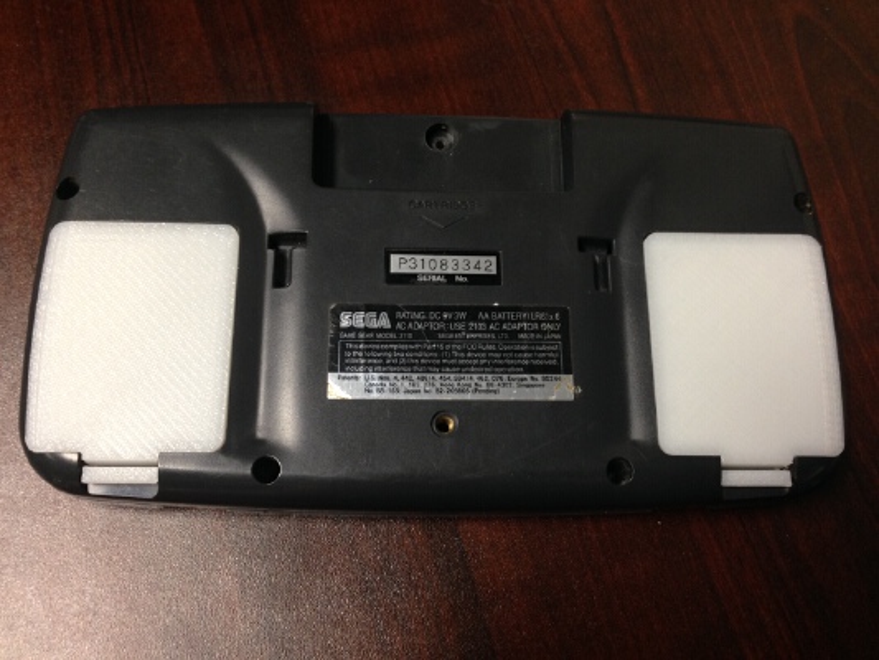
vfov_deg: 43.0
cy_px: 330
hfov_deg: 55.3
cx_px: 440
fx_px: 838
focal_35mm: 33
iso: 125
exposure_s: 1/20
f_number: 2.4
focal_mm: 4.12
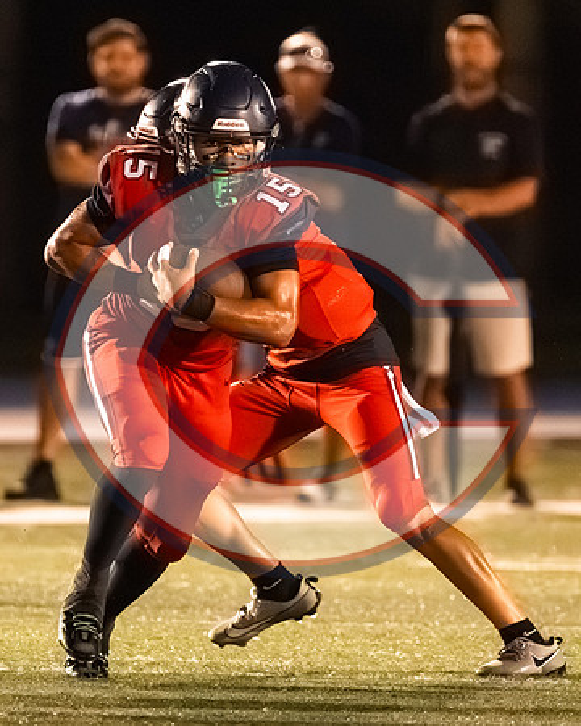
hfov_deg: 1.5
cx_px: 83
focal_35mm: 1029
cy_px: 278
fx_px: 22110
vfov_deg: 1.9
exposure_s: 1/1600
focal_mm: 400
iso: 25600
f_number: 4.5
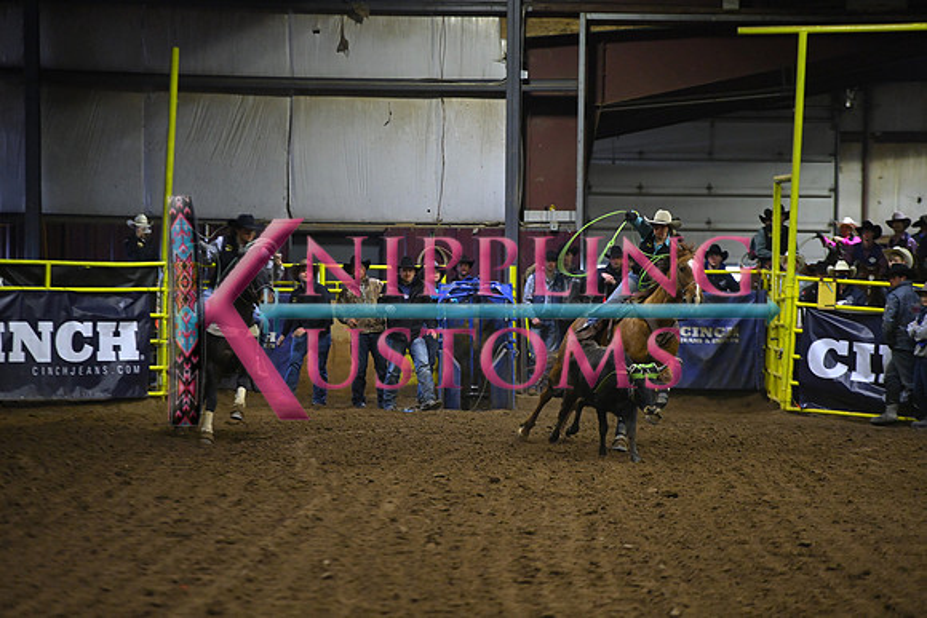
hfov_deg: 10.3
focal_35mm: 200
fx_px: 5151
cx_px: 464
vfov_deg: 6.9
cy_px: 309
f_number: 2.8
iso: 6400
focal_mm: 200
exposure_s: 1/400
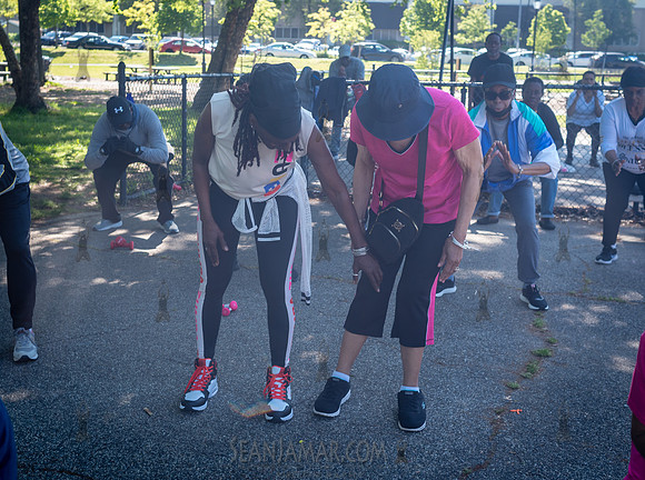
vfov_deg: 32.2
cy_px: 210
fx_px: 832
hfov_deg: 42.2
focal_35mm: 45
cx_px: 274
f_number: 4.5
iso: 200
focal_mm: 35
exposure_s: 1/200
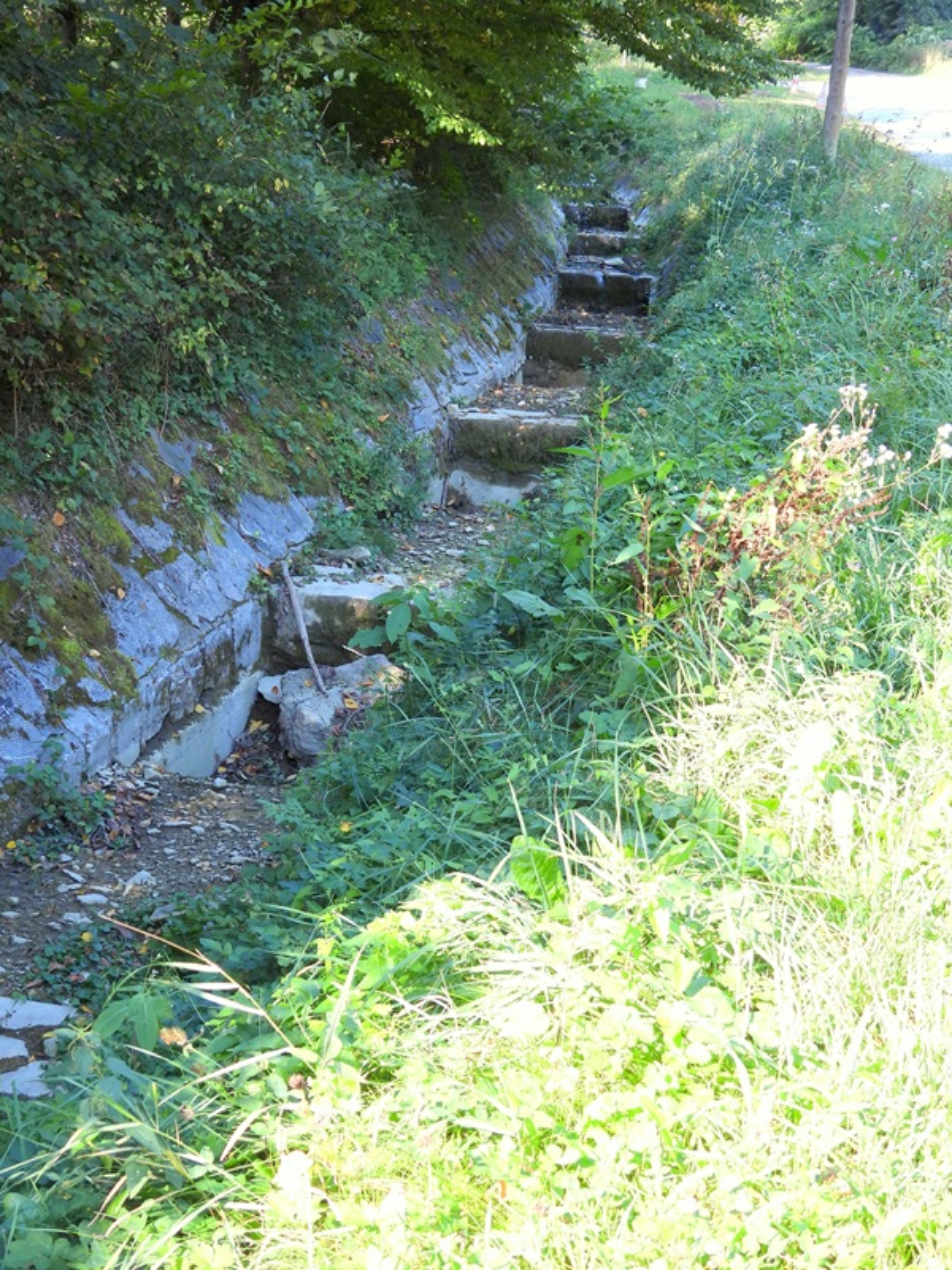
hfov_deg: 26.6
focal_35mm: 55
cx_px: 476
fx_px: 2017
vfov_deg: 34.9
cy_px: 635
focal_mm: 9.8
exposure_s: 1/100
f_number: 3.5
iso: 100
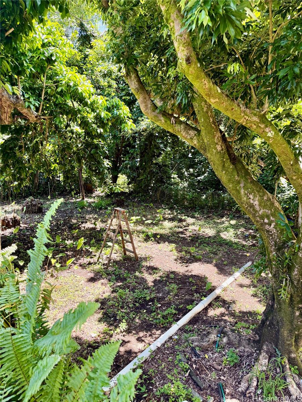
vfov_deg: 71.6
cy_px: 201
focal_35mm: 24
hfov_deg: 56.8
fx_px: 279
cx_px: 151
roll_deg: -1.4
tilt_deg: -10.2
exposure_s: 1/338
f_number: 1.78
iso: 100
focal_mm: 6.76
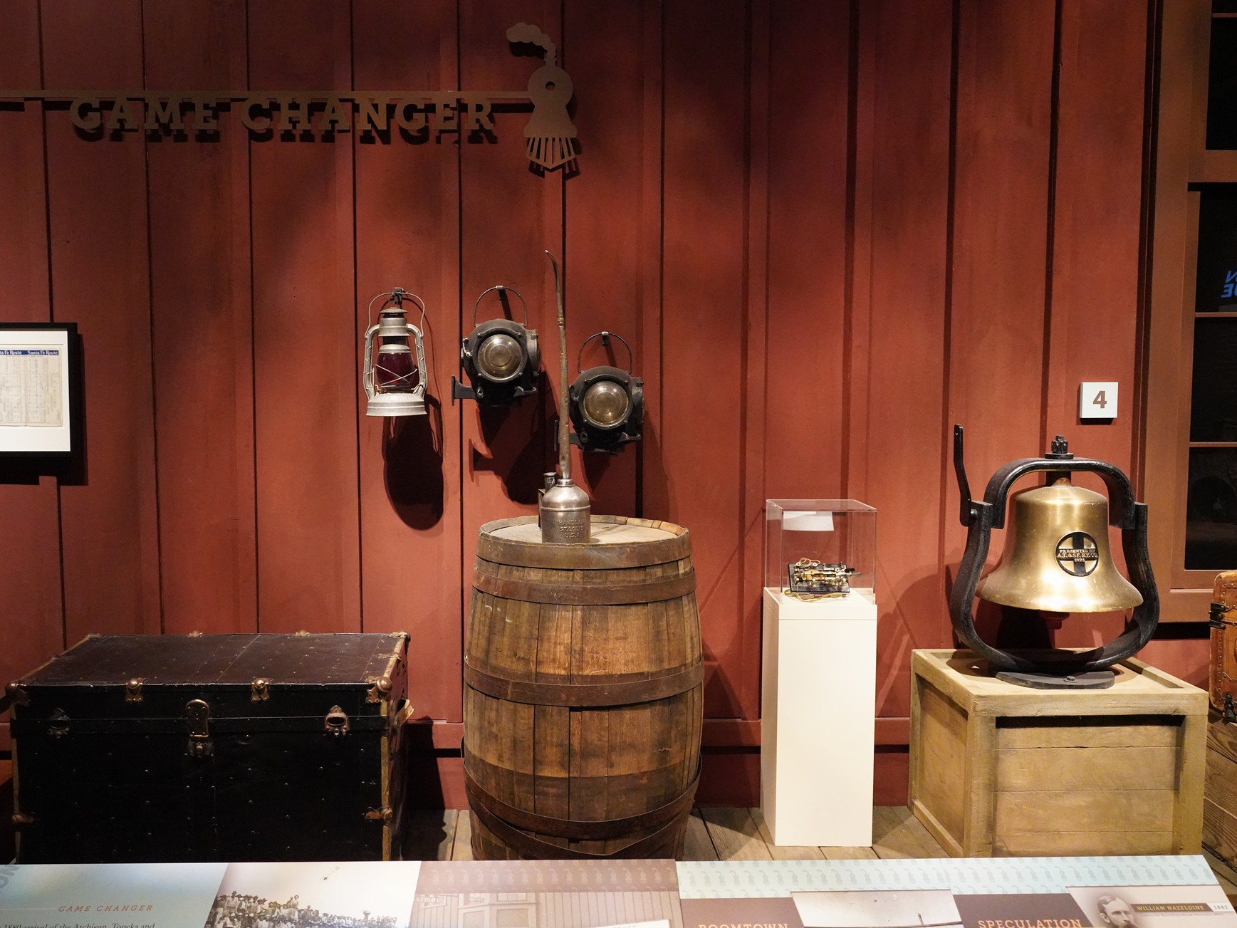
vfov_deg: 45.4
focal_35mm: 31
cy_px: 461
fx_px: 1108
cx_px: 555
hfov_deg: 58.2
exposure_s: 1/80
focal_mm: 28
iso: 10000
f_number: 7.1
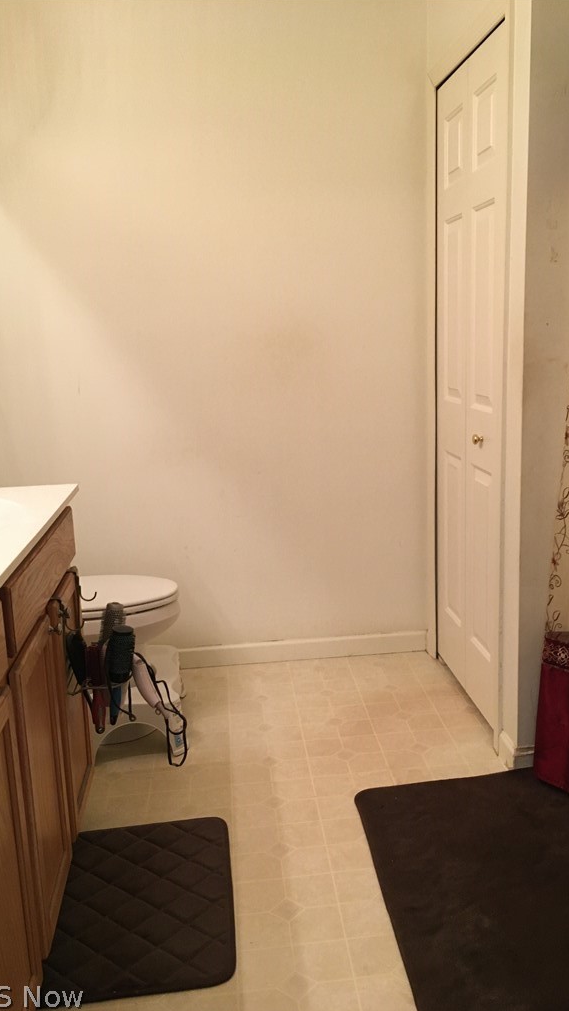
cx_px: 330
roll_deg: +1.6
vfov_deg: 61.0
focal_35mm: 32
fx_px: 858
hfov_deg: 36.6
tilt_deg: -12.6
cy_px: 508
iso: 125
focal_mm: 4.15
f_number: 2.2
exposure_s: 1/30
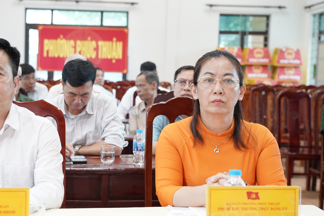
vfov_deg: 21.1
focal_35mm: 64
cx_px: 118
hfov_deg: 31.1
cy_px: 109
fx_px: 579
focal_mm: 41.2
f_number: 3.2
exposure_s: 1/125
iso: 1600
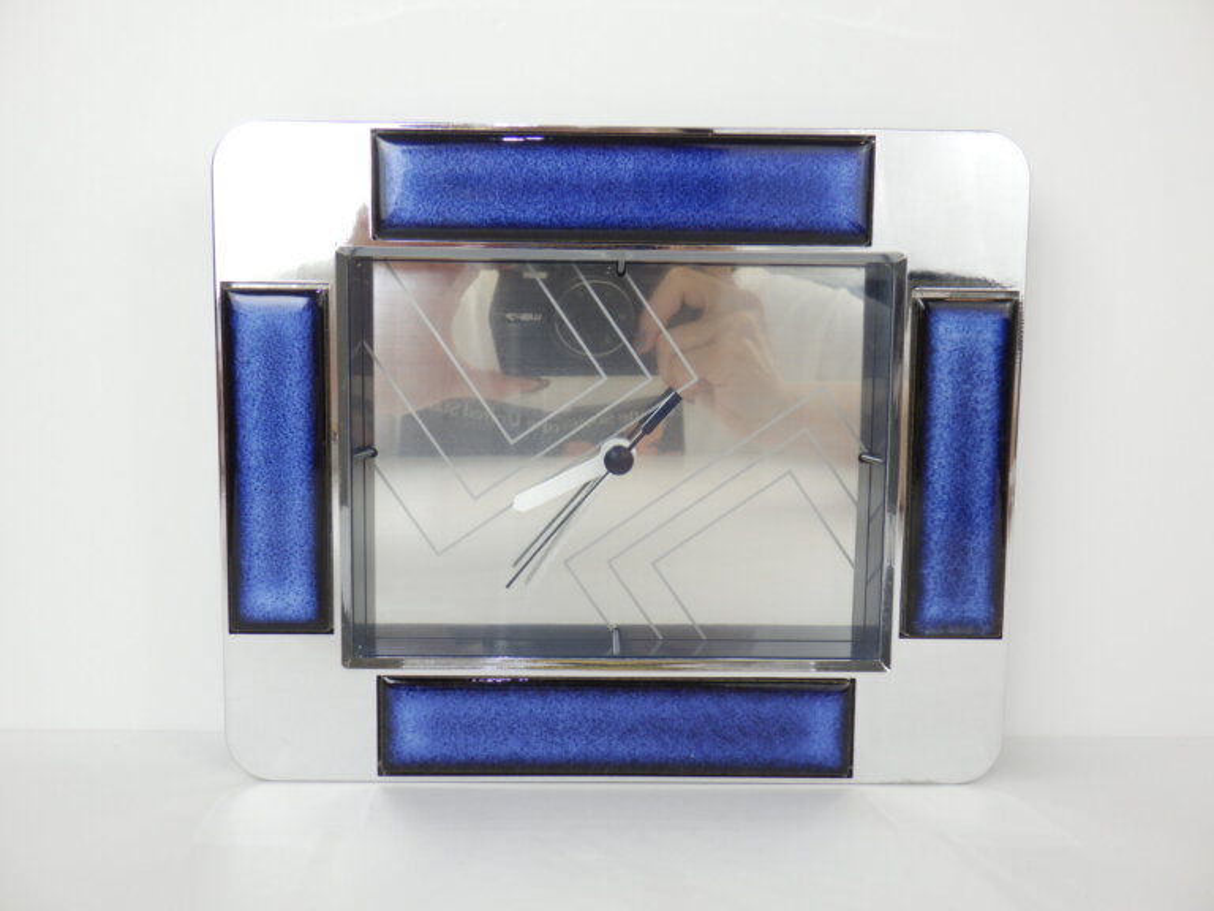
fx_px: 1192
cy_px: 456
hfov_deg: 54.0
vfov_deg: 41.8
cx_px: 607
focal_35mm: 34
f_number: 3.8
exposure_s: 1/60
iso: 125
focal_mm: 6.1
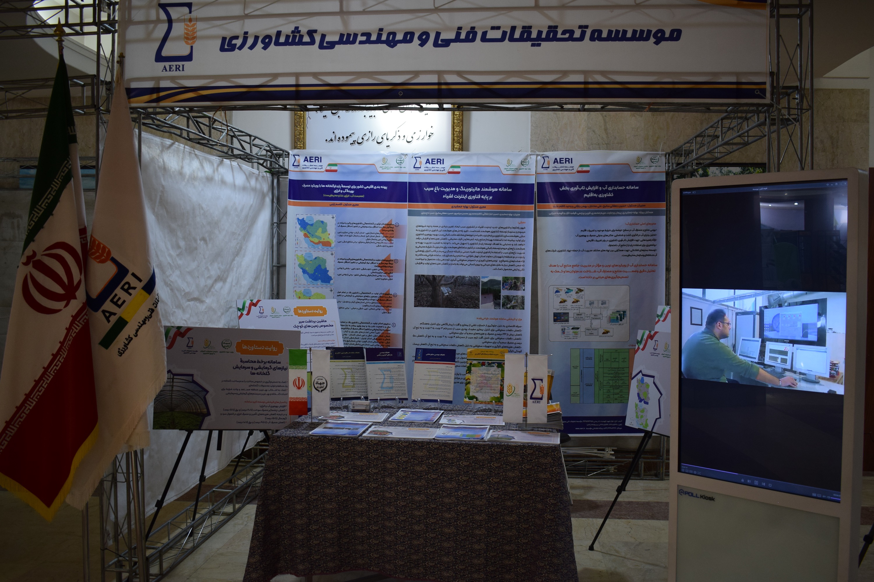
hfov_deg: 57.2
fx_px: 801
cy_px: 291
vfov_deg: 40.0
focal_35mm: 33
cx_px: 437
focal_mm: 22
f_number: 4
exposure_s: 1/60
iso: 500
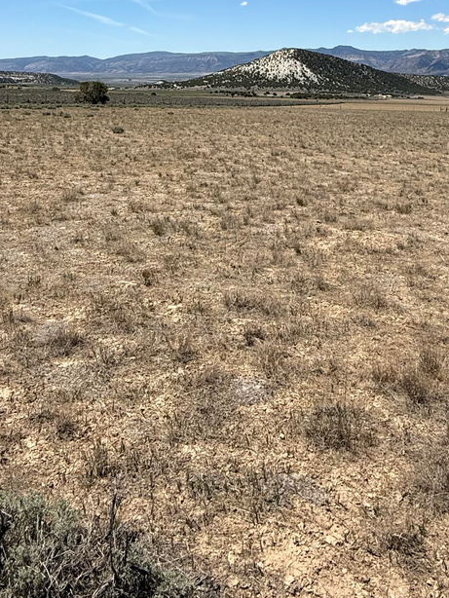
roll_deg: -0.1
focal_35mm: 35
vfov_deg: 48.2
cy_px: 83
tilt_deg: -0.4
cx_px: 227
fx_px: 605
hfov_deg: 40.7
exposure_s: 1/3460
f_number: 2.2
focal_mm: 2.22
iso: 50
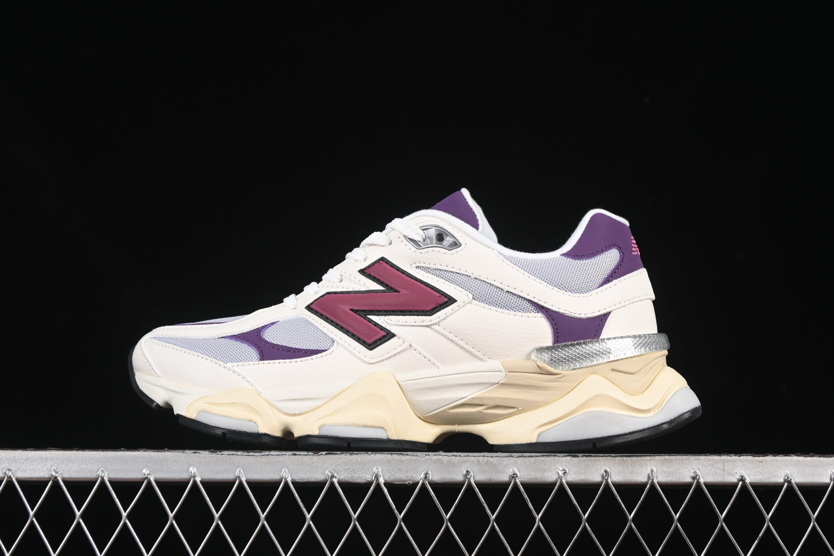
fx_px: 1737
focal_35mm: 75
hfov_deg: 27.0
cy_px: 278
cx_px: 417
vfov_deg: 18.2
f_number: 7.1
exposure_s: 1/80
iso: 160
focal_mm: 50
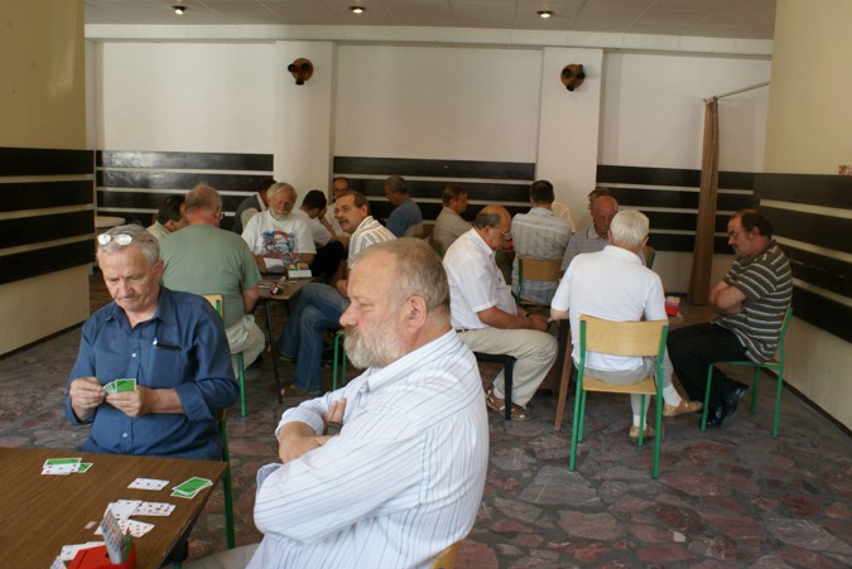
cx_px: 430
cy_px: 275
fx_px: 663
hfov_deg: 65.4
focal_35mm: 28
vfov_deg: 46.5
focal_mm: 18
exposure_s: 1/40
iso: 400
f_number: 5.6
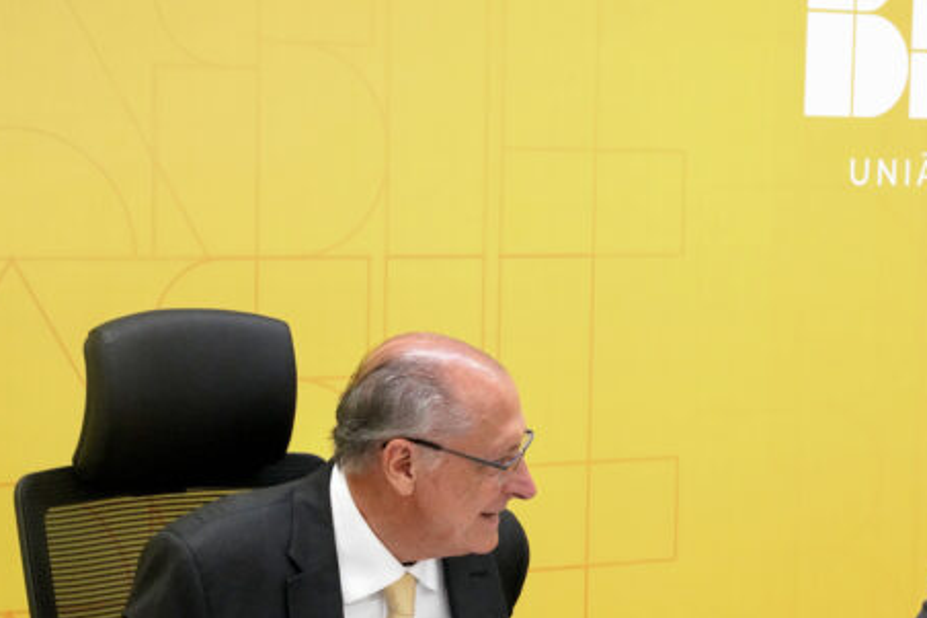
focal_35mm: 119
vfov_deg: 11.5
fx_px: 3063
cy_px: 376
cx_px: 695
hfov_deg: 17.1
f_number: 10
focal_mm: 70
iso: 10000
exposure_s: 1/80
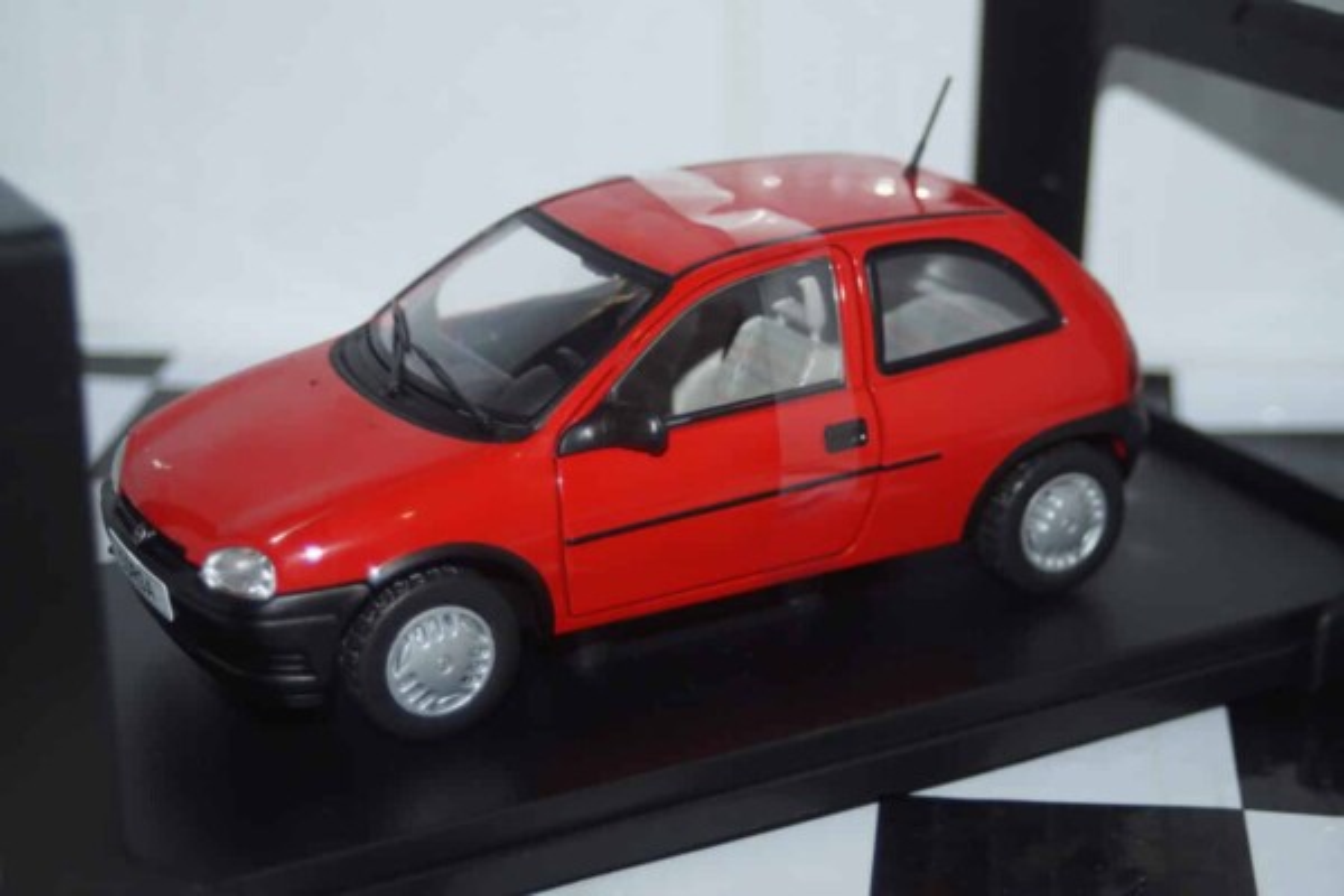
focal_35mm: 75
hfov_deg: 27.0
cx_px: 672
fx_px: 2800
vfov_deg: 18.2
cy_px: 448
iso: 125
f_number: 4.5
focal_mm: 50
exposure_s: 1/60
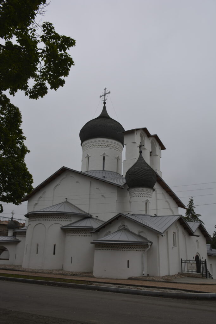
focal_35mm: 30
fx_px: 270
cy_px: 162
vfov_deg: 61.9
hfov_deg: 43.6
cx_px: 108
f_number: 8
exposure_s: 1/200
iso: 100
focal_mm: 20
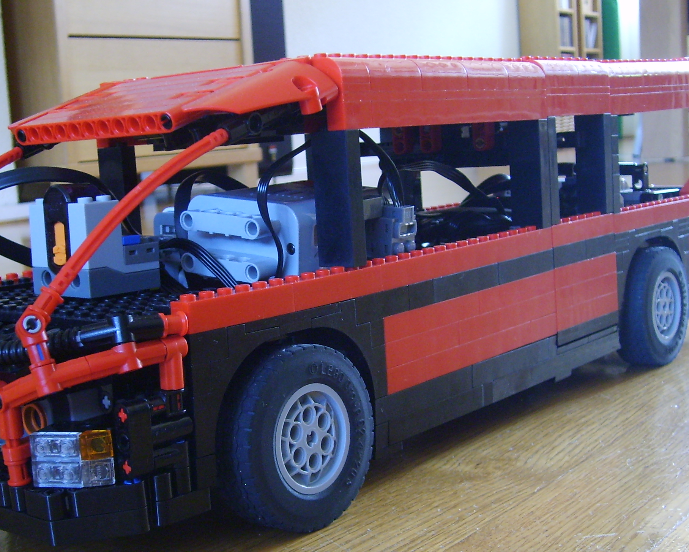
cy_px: 341
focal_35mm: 53
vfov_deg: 28.5
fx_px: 1081
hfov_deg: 35.3
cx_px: 290
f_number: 2.8
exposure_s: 1/20
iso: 139
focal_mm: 5.8
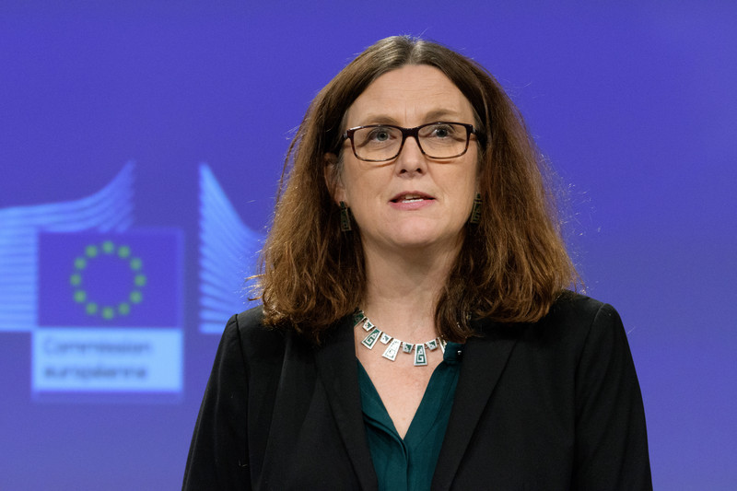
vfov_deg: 3.7
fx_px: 7675
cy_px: 246
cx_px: 368
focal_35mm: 375
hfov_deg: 5.5
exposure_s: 1/125
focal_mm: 250
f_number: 6.3
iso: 2500
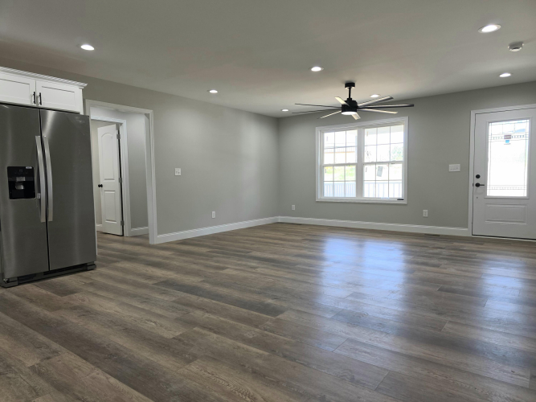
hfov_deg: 73.9
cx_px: 268
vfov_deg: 58.9
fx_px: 356
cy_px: 201
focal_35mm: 23
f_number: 1.7
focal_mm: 6.3
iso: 20
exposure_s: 1/60.2
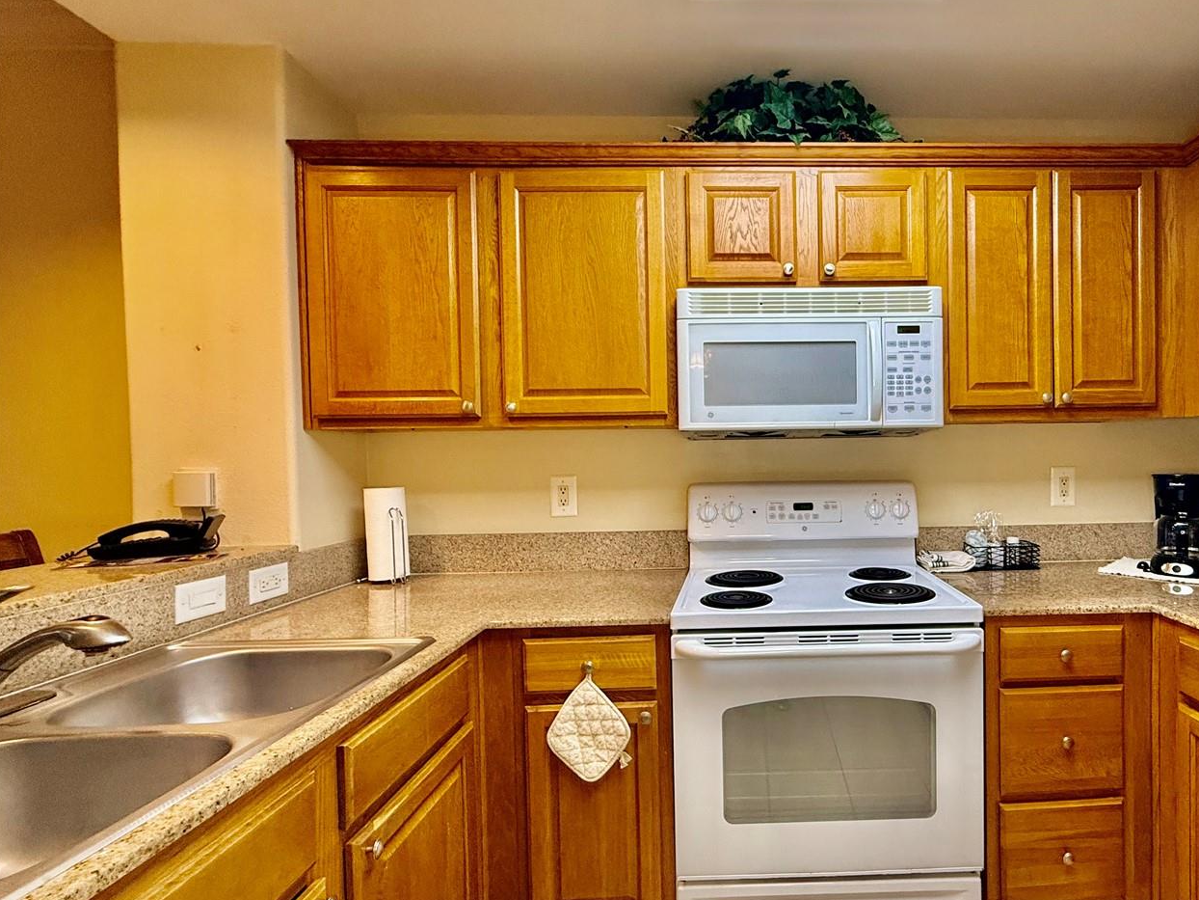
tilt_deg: -0.4
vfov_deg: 71.6
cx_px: 765
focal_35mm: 18
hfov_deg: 85.7
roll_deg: +0.1
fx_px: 623
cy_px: 467
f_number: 2.2
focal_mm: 2.22
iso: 250
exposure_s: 1/120
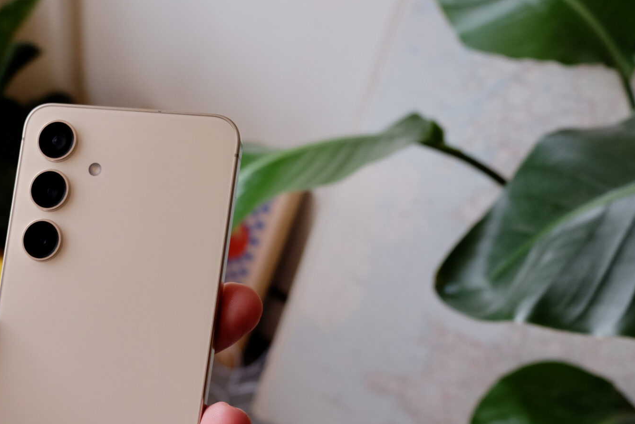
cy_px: 314
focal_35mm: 46
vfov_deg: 28.8
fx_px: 811
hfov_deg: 40.6
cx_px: 109
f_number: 4
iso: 400
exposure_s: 1/80
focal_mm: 16
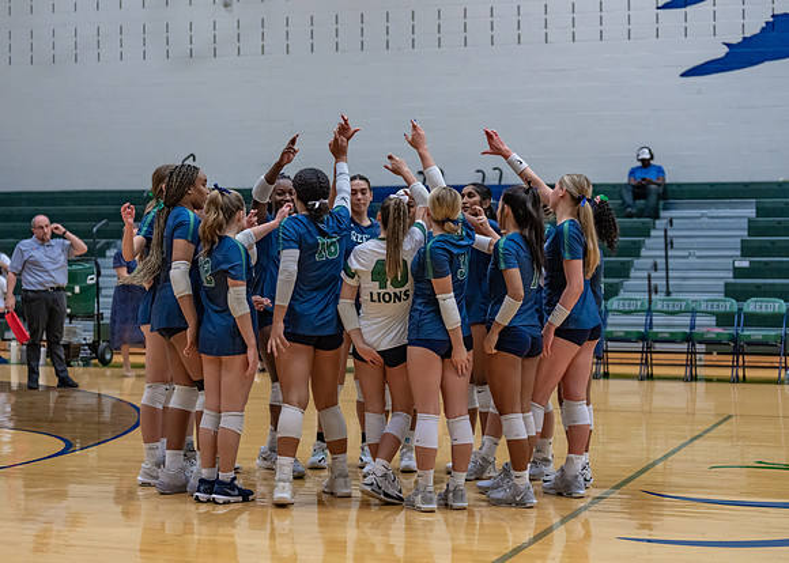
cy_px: 282
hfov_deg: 27.0
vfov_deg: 19.4
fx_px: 1643
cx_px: 394
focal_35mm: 73
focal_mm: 70
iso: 2500
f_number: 2.8
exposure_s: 1/500
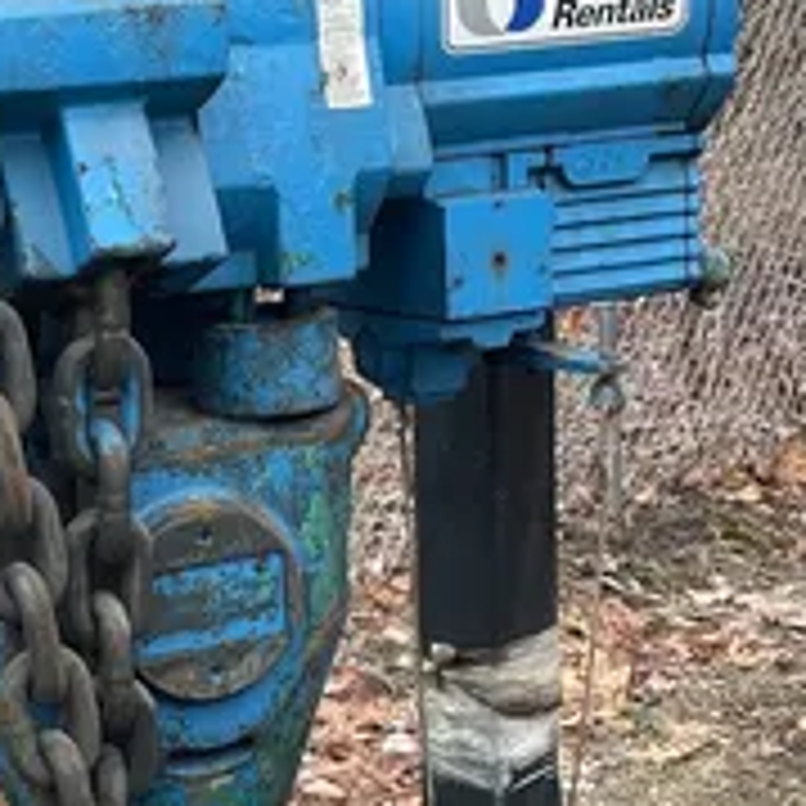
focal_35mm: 94
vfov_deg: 18.4
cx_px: -54
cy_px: 606
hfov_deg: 17.9
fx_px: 2476
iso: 64
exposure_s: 1/121
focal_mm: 4.2
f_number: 1.6
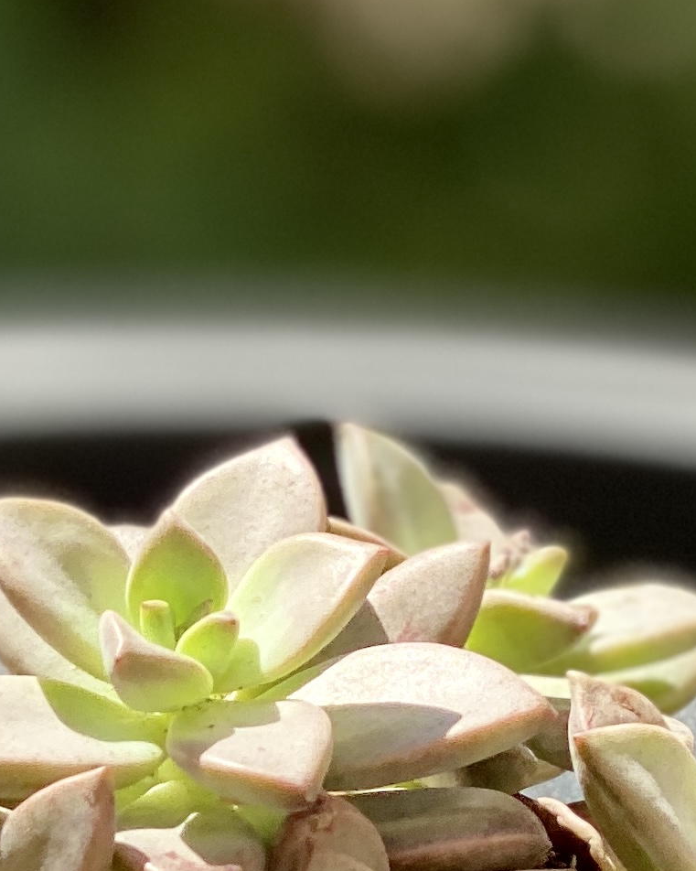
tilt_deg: -37.2
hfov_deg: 7.2
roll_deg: -2.0
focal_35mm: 215
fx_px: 5539
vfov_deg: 8.9
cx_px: 261
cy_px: 1102
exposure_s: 1/705
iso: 20
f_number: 2
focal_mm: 6
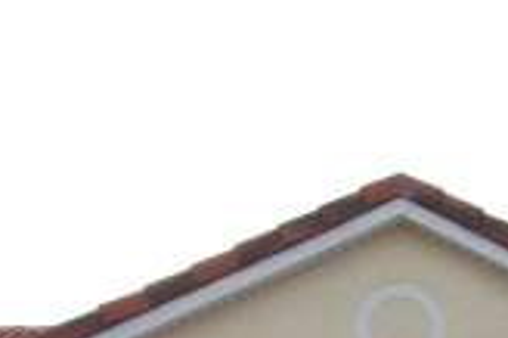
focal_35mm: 142
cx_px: 421
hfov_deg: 14.4
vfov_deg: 8.8
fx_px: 2002
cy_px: 785
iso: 100
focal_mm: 5.1
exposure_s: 1/100
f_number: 10.8
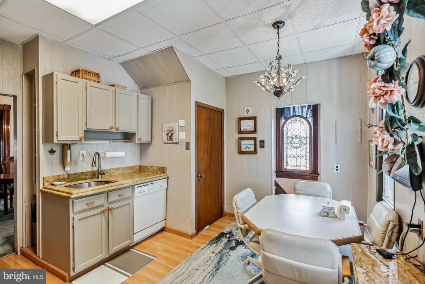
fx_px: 189
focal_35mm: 16
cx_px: 212
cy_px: 142
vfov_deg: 73.8
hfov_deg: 96.7
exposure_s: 1/60
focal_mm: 16
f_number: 4
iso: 400
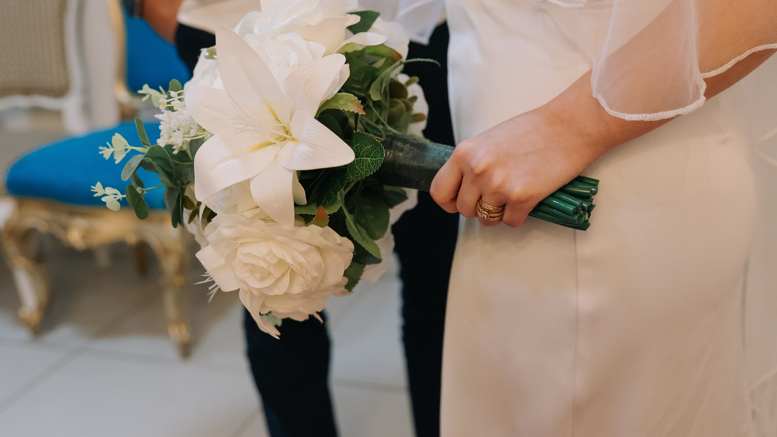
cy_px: 188
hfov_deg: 44.6
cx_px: 390
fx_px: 948
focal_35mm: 46
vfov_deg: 25.9
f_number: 2.8
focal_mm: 28
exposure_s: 1/200
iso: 3200
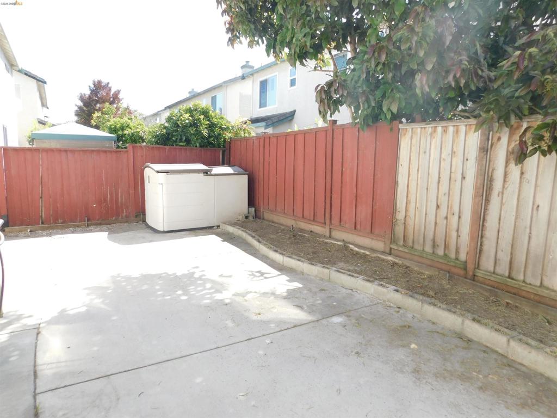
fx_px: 370
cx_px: 278
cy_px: 209
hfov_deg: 73.9
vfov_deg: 58.9
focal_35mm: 23
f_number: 3
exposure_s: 1/320
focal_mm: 4
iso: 125
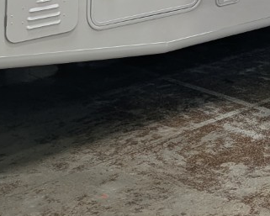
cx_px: 319
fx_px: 815
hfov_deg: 17.9
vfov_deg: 13.4
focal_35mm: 102
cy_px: -186
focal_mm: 6.81
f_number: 1.85
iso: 34
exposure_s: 1/71.7
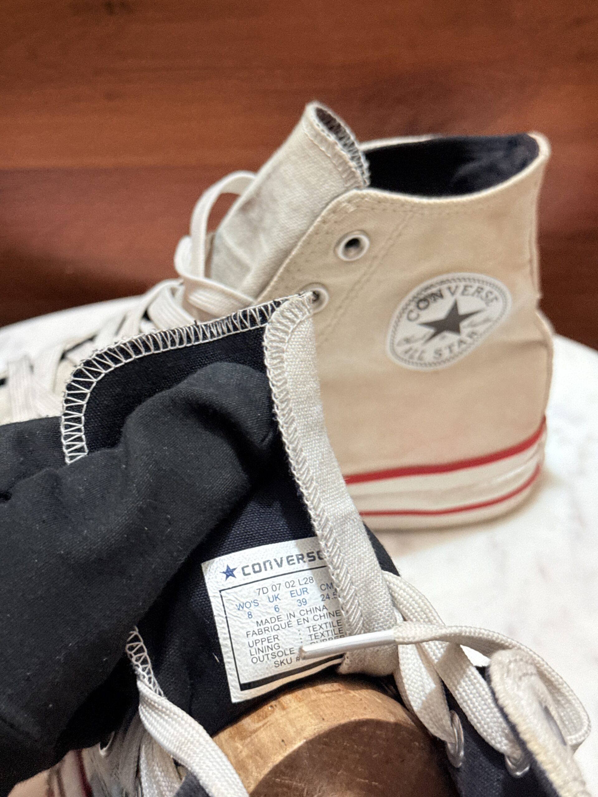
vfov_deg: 39.7
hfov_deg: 30.3
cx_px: 299
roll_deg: +1.7
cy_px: 398
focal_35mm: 48
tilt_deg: -31.8
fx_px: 1106
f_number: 1.78
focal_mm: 6.76
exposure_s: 1/33
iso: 320
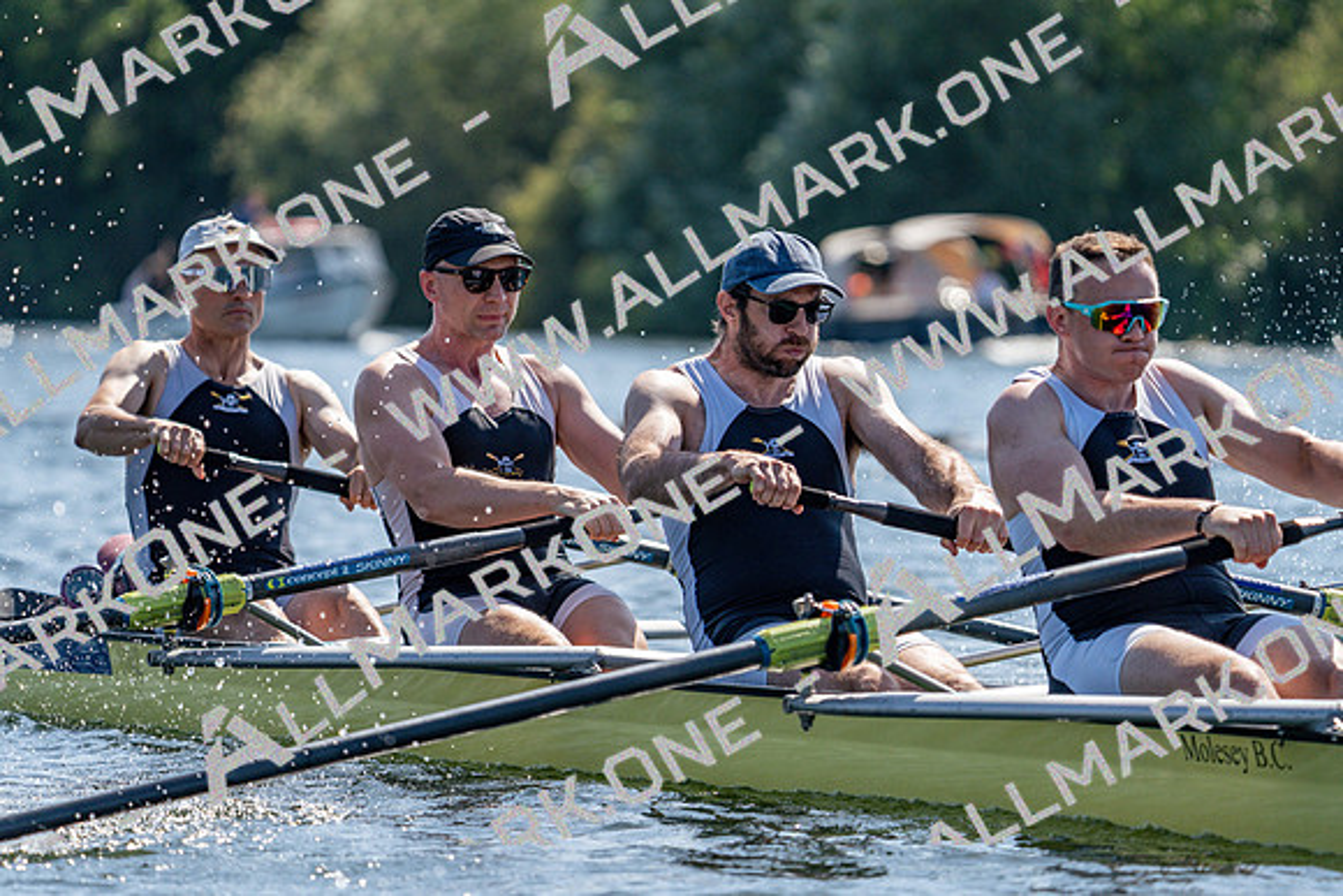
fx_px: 11753
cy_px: 448
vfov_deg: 4.4
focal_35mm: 315
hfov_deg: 6.5
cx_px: 672
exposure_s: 1/2000
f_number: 6.3
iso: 400
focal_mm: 315
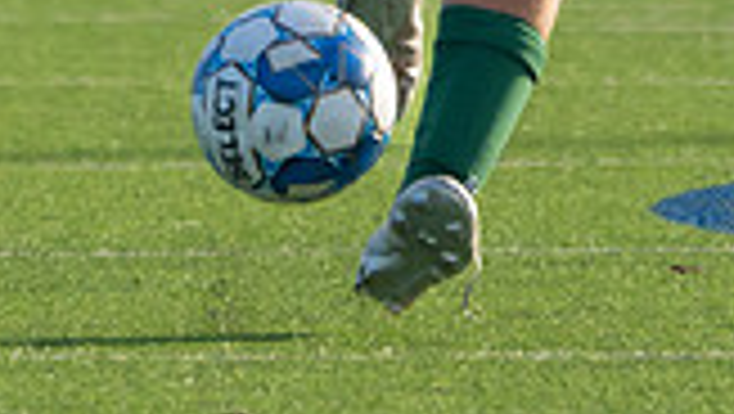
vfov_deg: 0.5
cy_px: -471
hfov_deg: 0.8
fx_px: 51774
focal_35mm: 2658
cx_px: 582
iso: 400
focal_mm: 400
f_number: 5.6
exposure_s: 1/1250
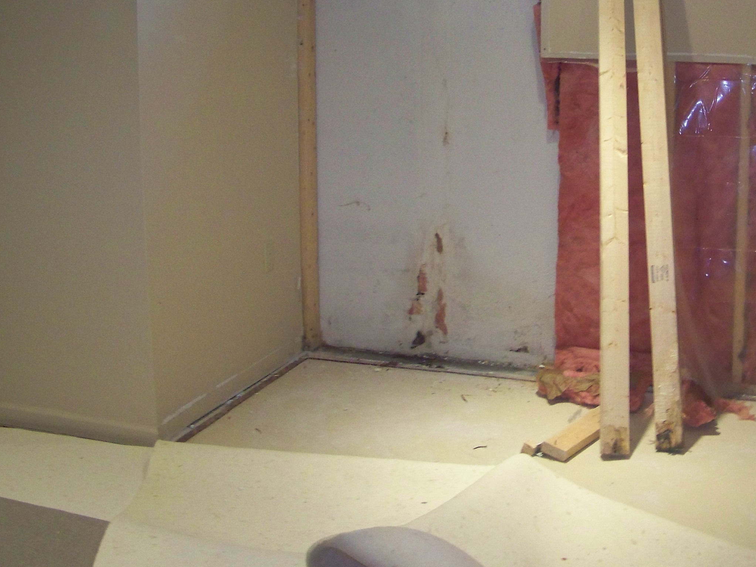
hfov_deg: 35.3
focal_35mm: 54
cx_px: 491
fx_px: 1179
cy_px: 145
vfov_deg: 26.7
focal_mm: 5.85
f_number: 2.8
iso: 200
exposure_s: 1/30
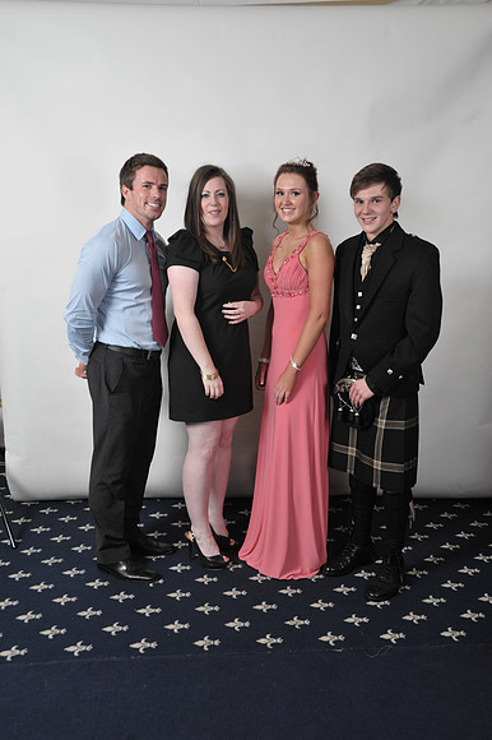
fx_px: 718
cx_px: 246
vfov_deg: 54.5
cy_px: 370
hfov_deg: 37.8
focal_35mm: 35
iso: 1000
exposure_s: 1/160
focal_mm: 35
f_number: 7.1
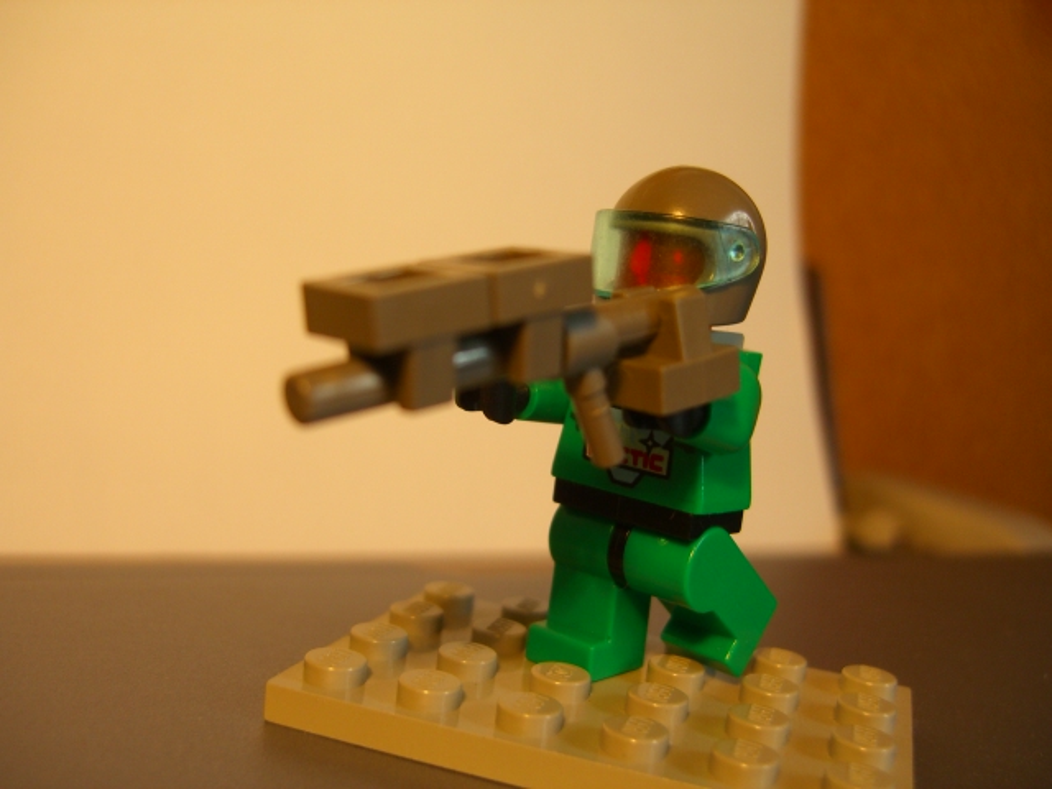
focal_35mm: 38
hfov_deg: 49.0
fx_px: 1155
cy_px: 394
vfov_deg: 37.7
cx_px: 526
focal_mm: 7.9
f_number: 2.8
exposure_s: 1/50
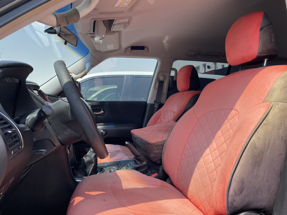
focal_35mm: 26
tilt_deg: -1.1
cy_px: 108
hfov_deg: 67.3
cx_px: 144
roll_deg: -3.3
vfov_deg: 53.1
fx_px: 216
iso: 32
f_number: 1.6
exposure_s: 1/1103
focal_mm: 4.2
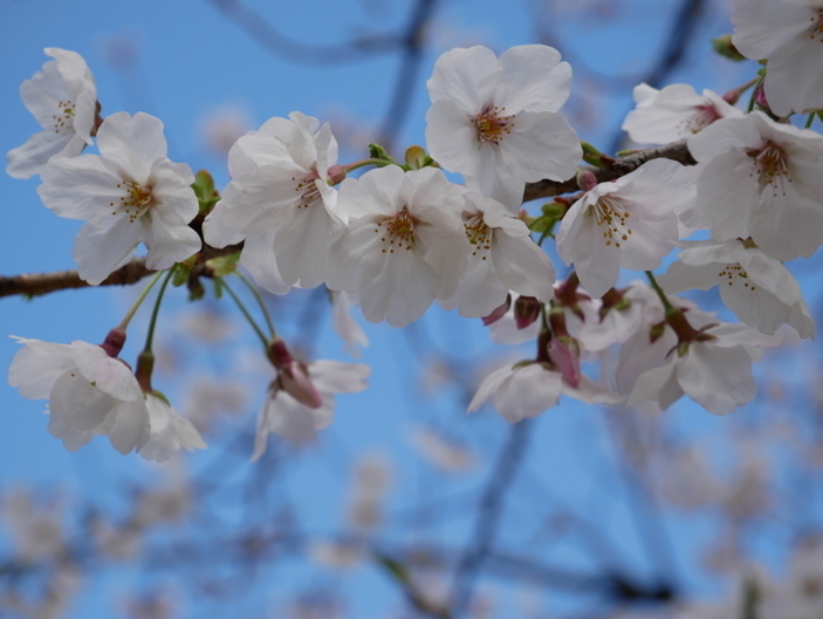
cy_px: 310
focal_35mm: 106
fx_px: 2522
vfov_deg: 14.0
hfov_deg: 18.5
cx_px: 412
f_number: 7.1
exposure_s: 1/400
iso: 200
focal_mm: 53
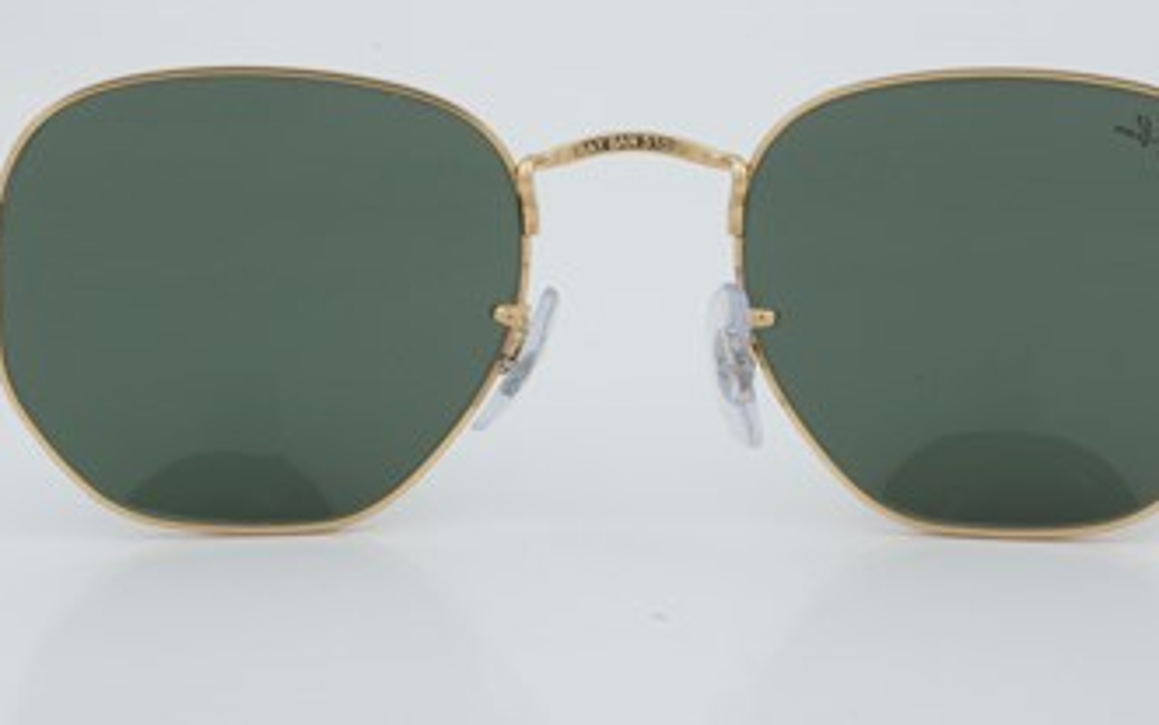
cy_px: 308
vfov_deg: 12.9
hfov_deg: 20.5
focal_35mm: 102
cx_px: 634
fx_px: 3210
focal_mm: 55
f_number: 29
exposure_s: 1/4
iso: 100
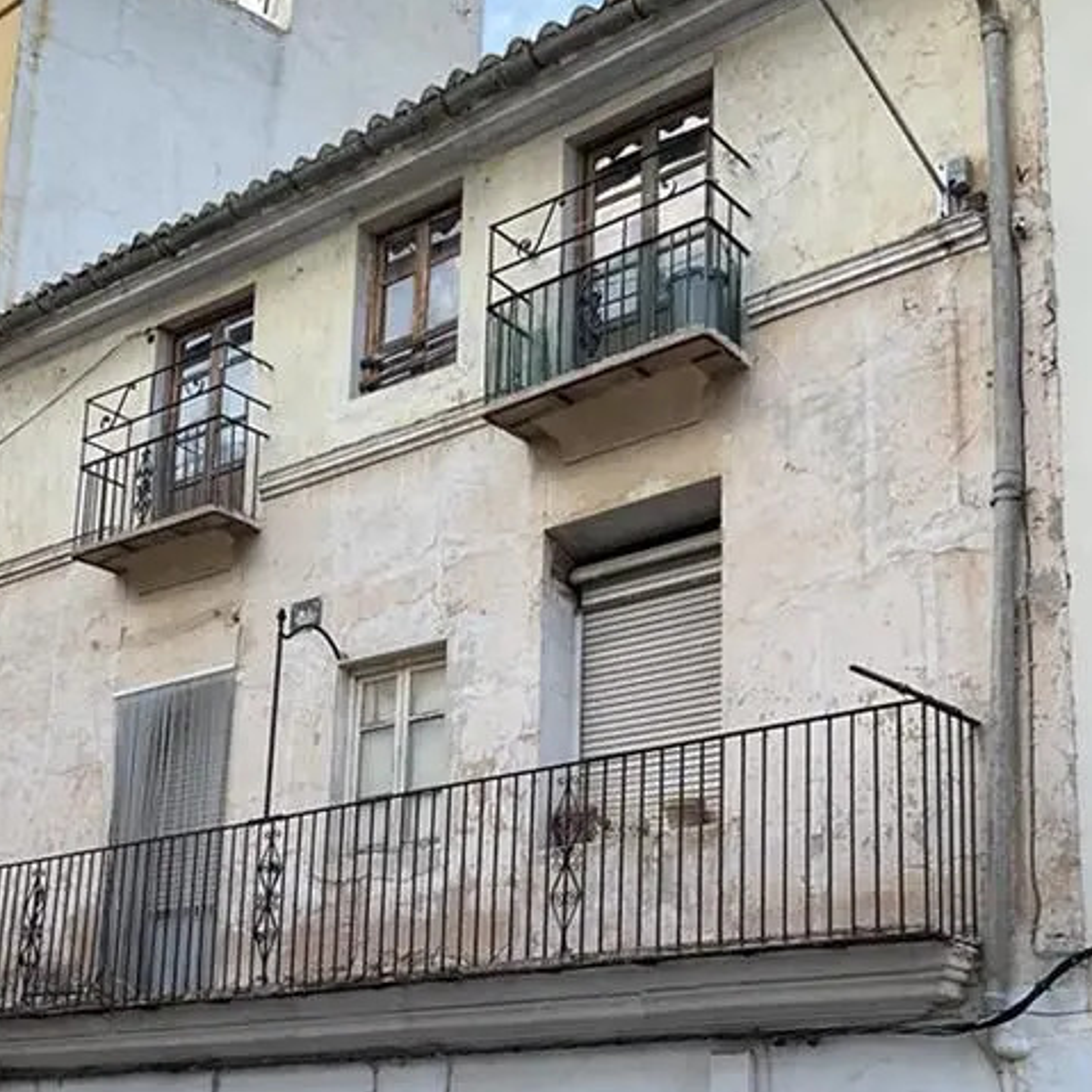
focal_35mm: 48
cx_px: 487
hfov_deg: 35.3
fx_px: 1713
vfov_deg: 34.6
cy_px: 821
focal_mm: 3
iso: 16
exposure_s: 1/140
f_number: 1.8
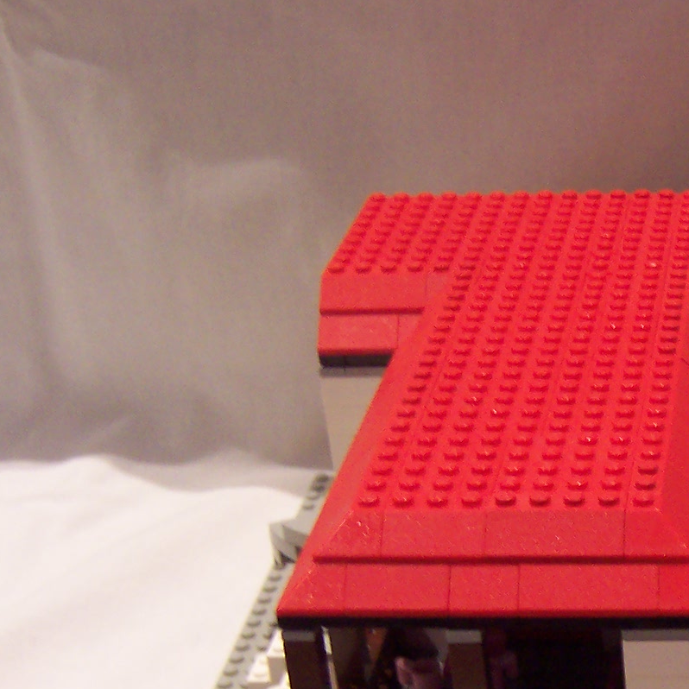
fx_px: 1824
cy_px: 599
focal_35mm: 81
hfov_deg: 20.0
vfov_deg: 21.0
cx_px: 830
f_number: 2.8
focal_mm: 5.6
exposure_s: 1/15
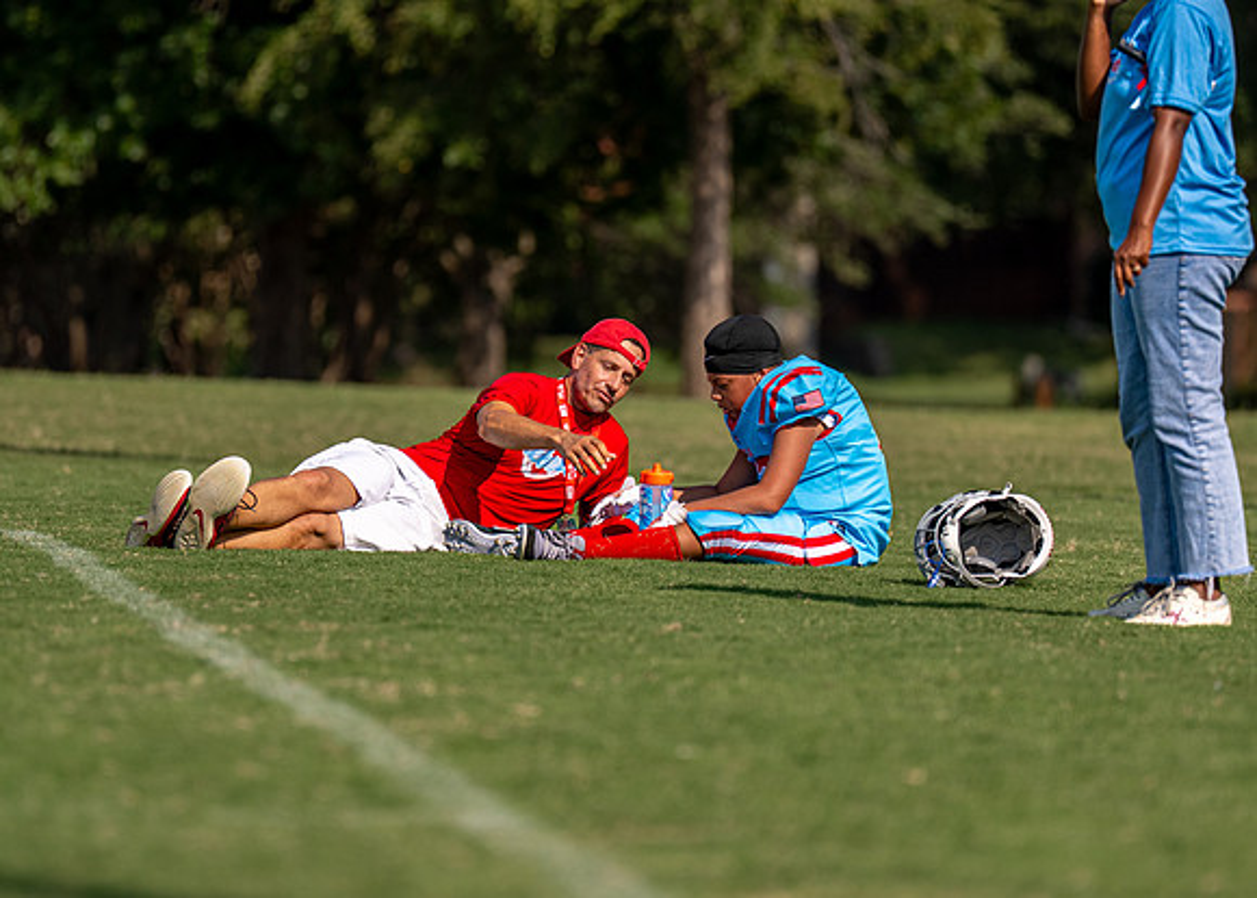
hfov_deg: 5.2
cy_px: 471
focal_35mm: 389
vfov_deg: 3.7
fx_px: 13882
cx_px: 588
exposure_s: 1/4000
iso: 125
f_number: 2.8
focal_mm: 200
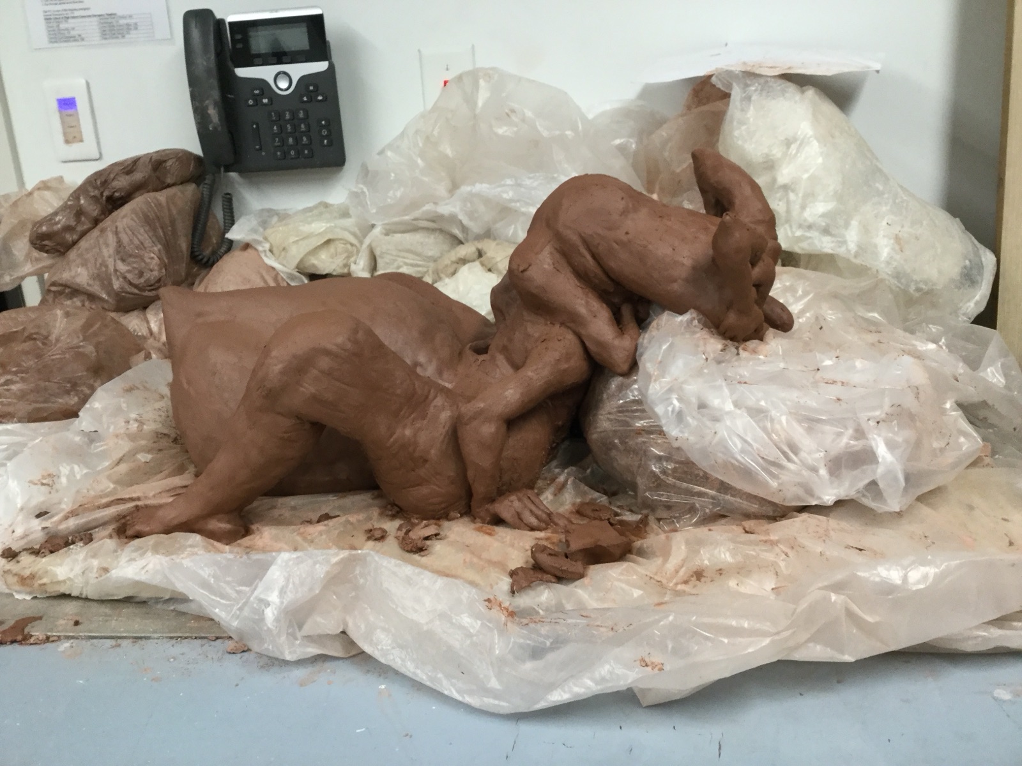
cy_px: 383
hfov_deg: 58.4
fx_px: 915
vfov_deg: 45.4
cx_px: 511
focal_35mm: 31
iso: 80
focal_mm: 3.3
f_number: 2.4
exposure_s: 1/30
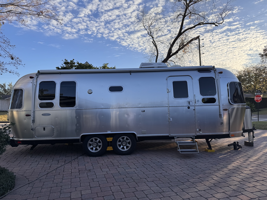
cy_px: 100
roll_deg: +1.5
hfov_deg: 71.6
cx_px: 134
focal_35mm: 24
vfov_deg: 56.8
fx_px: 185
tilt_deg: +1.4
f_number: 1.78
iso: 80
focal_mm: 6.76
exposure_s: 1/2331
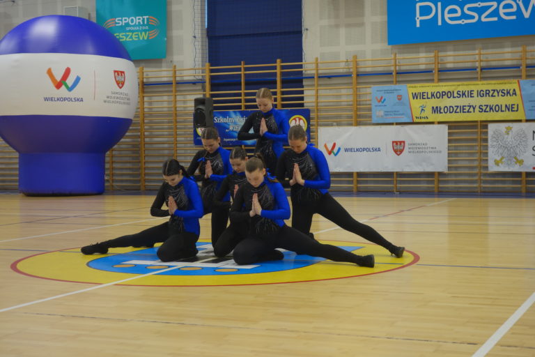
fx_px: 966
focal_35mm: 65
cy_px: 178
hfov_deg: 31.0
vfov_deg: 20.9
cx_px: 268
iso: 320
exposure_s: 1/80
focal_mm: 24.11
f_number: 4
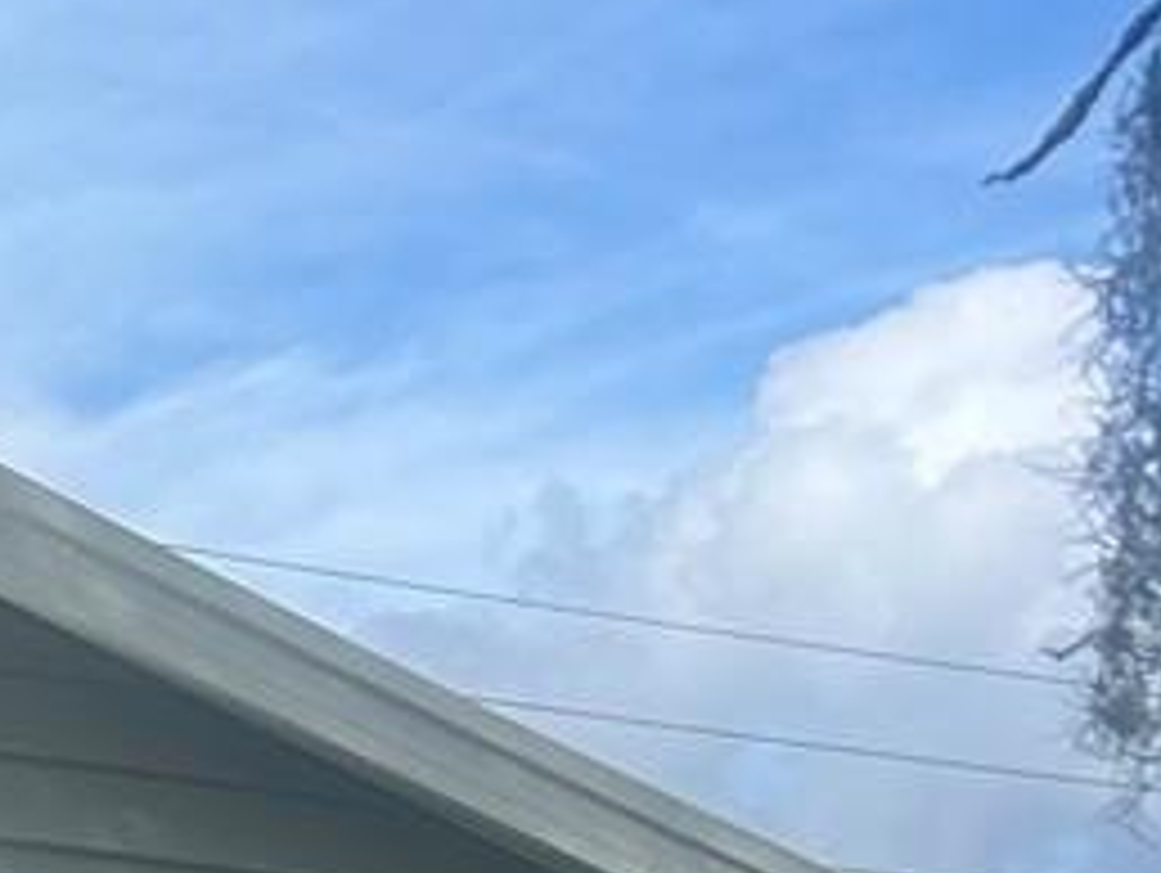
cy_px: 1908
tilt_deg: -2.5
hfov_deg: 10.1
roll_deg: -2.2
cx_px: -1966
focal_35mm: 161
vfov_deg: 8.6
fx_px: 5405
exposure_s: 1/3571
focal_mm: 5.7
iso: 50
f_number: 1.5
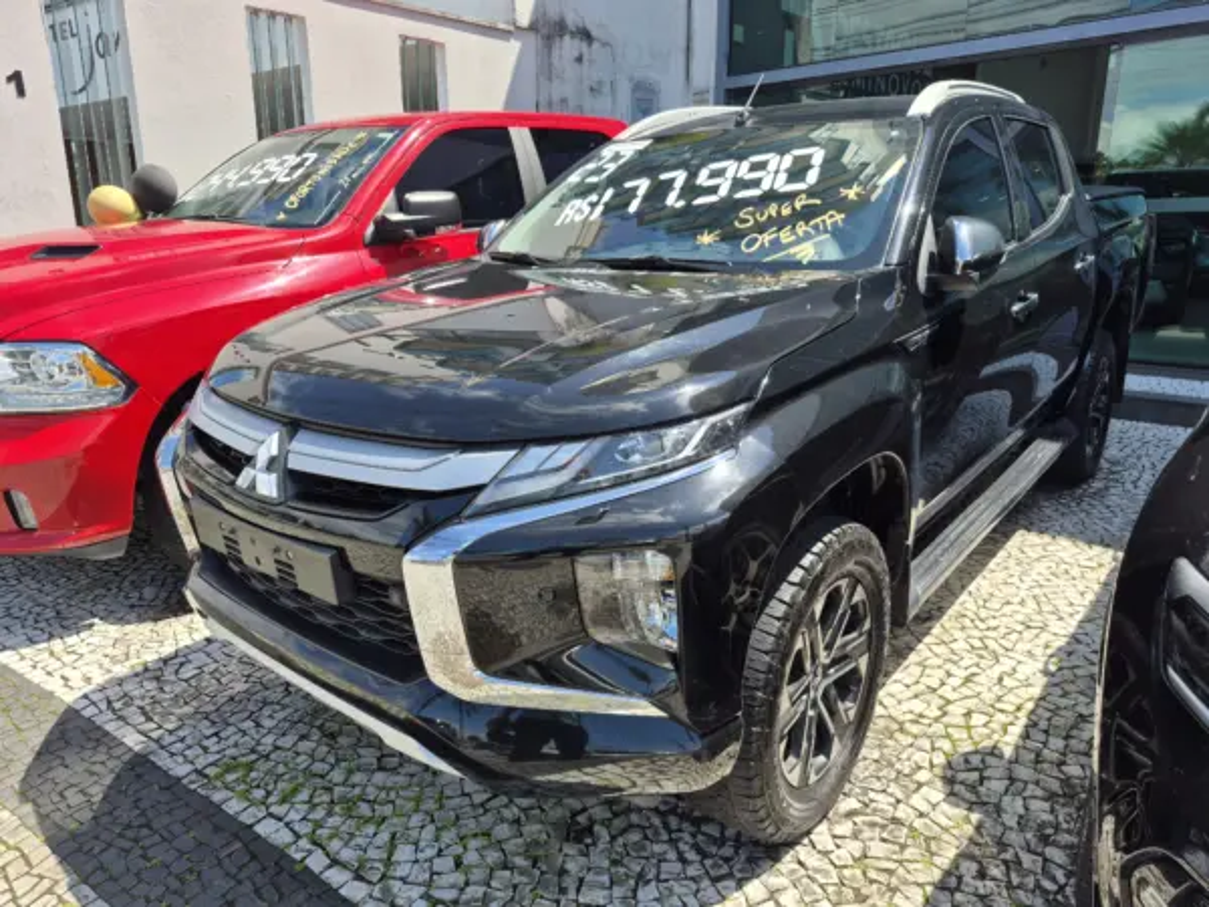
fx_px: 803
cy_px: 454
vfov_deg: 58.9
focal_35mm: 23
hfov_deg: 73.9
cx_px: 604
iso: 25
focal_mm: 5.4
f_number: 1.8
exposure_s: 1/1044
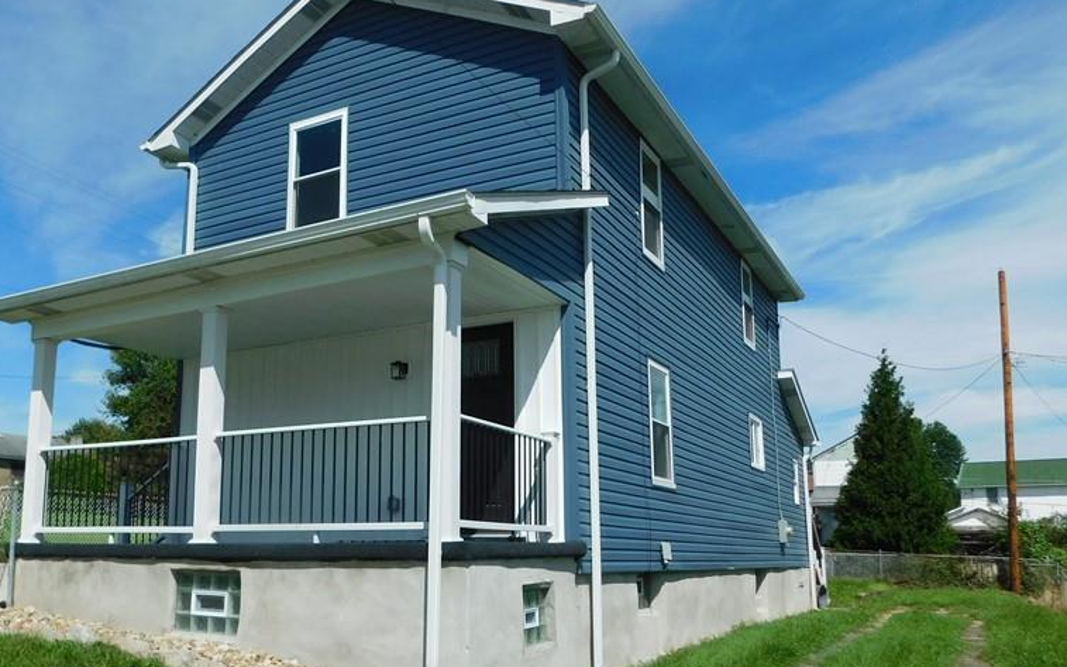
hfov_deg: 57.5
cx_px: 407
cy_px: 416
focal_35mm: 33
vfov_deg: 38.1
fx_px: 960
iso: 125
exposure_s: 1/800
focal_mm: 4
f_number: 6
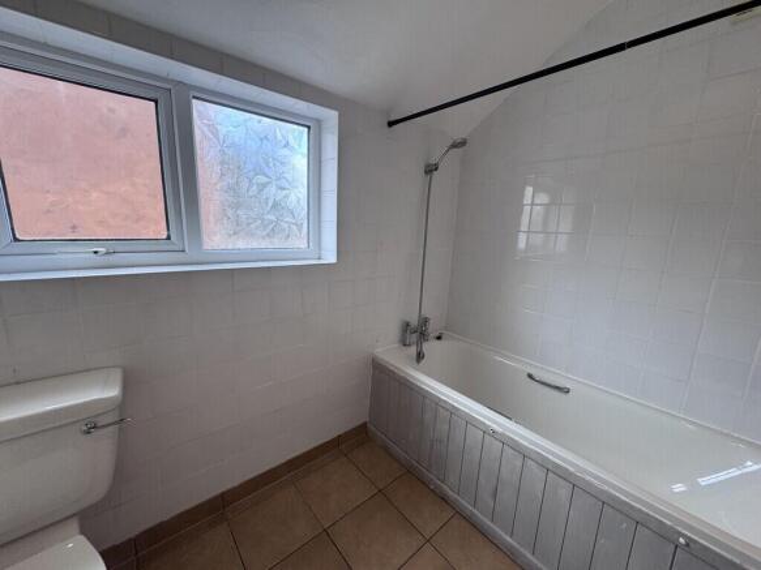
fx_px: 308
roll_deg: -2.3
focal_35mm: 14
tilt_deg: -10.4
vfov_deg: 85.7
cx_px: 380
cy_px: 285
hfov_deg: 102.1
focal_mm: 2.22
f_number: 2.2
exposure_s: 1/100
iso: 80
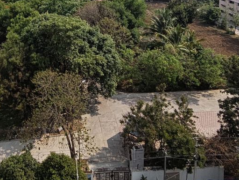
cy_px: -27
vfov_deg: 31.1
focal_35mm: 40
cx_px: 65
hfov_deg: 45.5
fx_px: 276
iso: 50
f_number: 2.2
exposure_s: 1/2150
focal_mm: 1.65
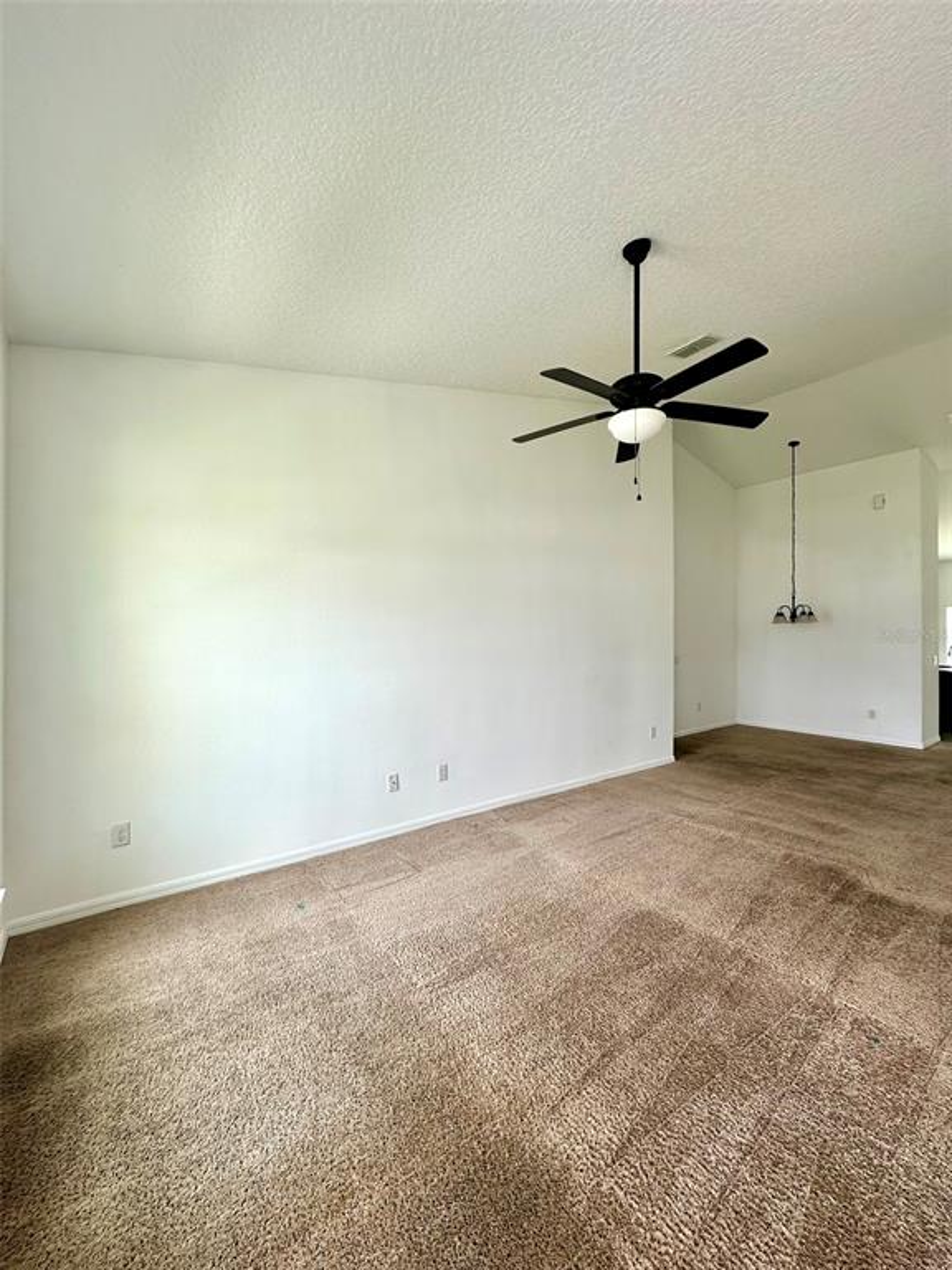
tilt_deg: +1.2
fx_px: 513
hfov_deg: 85.7
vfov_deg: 102.1
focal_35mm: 14
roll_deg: -1.0
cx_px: 476
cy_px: 635
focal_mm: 2.22
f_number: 2.2
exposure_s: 1/99
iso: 40
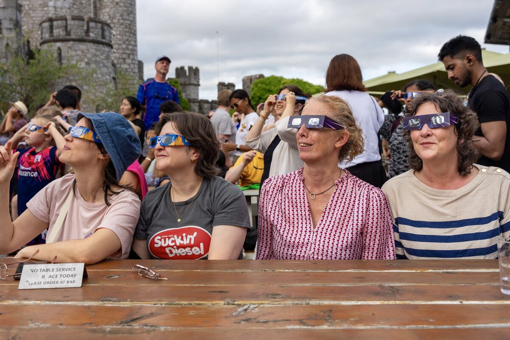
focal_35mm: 32
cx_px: 255
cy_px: 170
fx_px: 460
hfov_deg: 58.0
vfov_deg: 40.5
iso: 400
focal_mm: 32.5
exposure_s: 1/1600
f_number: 4.5
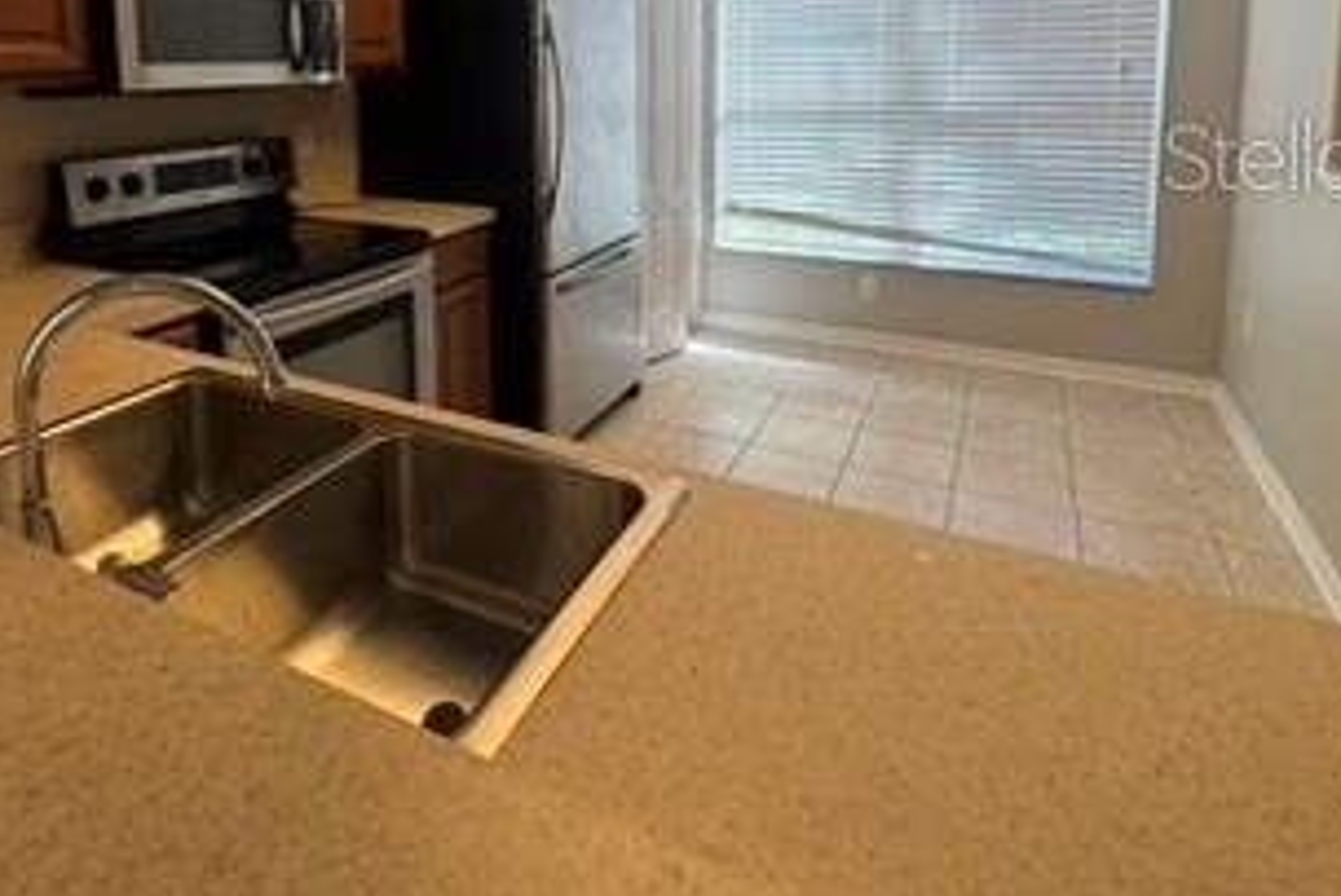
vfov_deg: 51.1
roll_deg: +1.5
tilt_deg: -6.7
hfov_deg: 75.0
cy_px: 154
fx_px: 857
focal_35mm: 23
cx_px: 521
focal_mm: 2.22
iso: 125
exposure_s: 1/120
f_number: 2.2
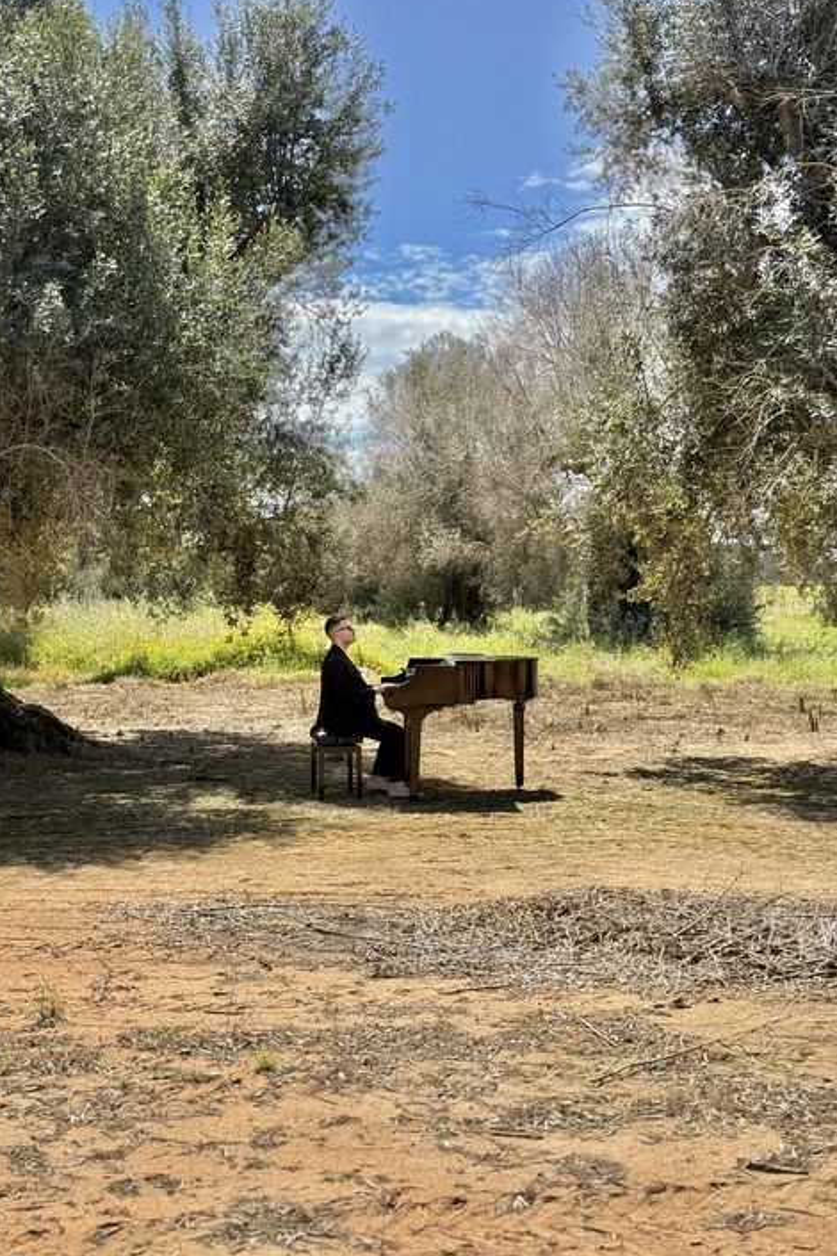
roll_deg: +0.0
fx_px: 1778
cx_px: 435
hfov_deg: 26.5
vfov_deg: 38.9
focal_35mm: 51
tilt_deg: -0.5
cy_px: 618
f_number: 1.78
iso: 80
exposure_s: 1/2865
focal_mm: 6.76
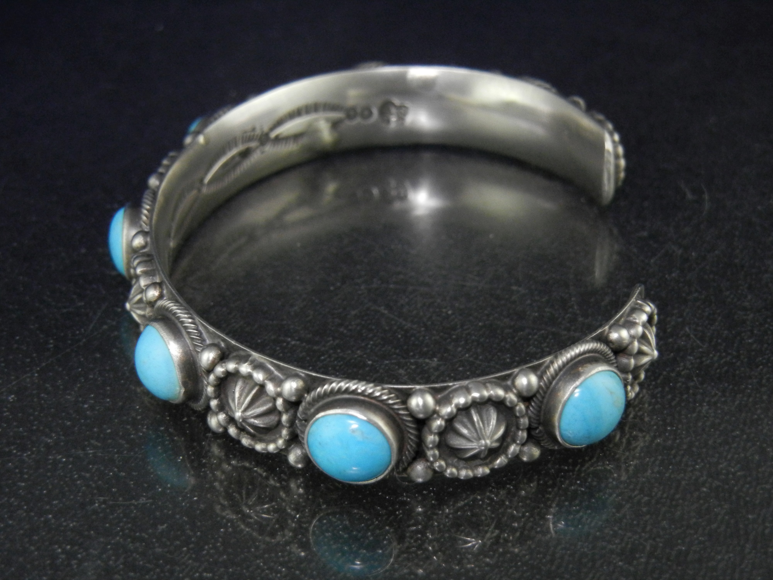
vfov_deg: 21.6
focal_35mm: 68
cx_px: 386
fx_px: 1518
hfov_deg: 28.6
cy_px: 290
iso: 800
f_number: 8.2
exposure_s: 1/30
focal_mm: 12.2
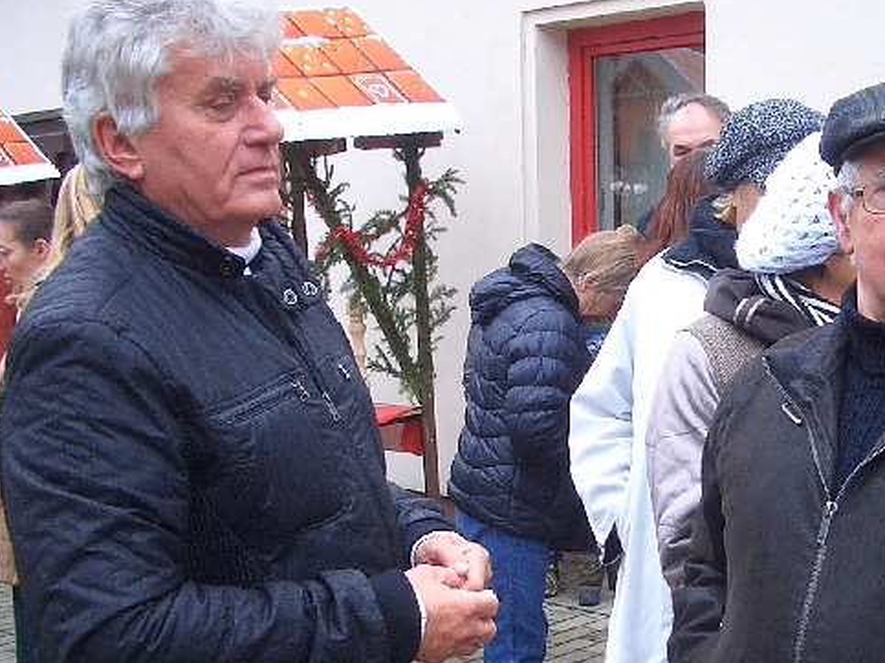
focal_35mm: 58
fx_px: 1482
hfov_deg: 32.8
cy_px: 509
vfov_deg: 24.9
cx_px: 630
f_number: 2.6
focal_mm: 5.8
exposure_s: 1/100
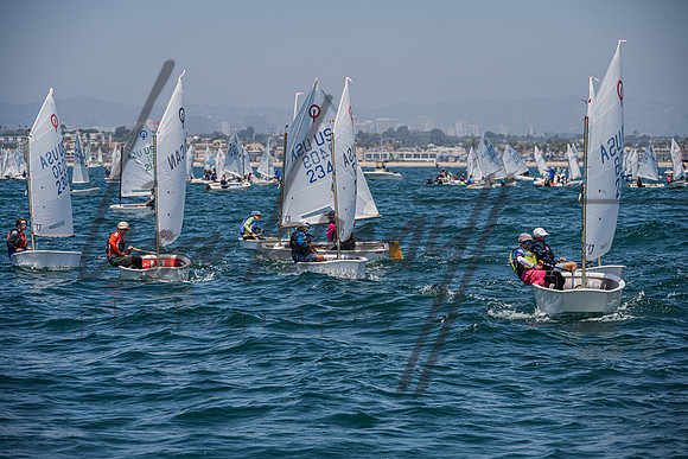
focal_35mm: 140
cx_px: 344
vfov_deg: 9.8
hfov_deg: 14.7
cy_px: 230
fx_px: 2676
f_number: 7.1
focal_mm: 140
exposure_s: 1/1000
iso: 250
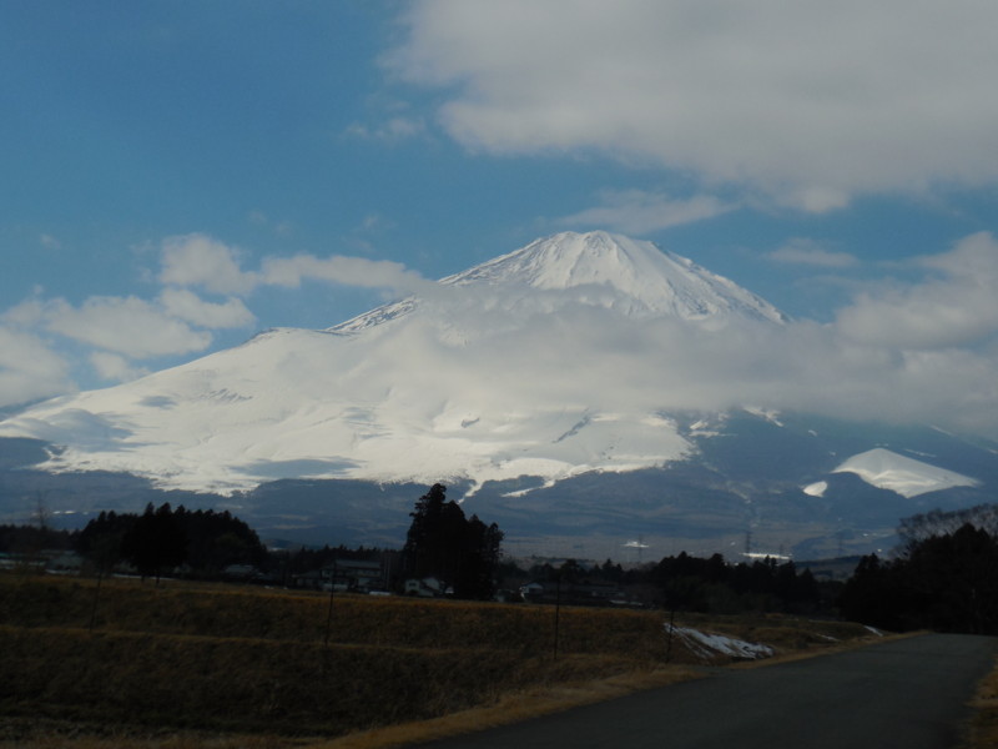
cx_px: 499
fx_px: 2710
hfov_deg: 20.9
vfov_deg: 15.7
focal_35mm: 94
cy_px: 374
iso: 125
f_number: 9.4
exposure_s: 1/640
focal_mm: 16.8
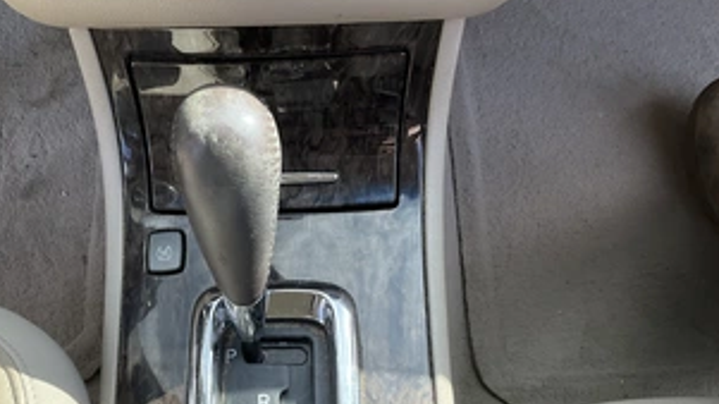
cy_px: 323
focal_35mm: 42
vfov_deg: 27.7
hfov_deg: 48.1
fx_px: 800
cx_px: 294
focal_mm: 3
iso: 25
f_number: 1.8
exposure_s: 1/260
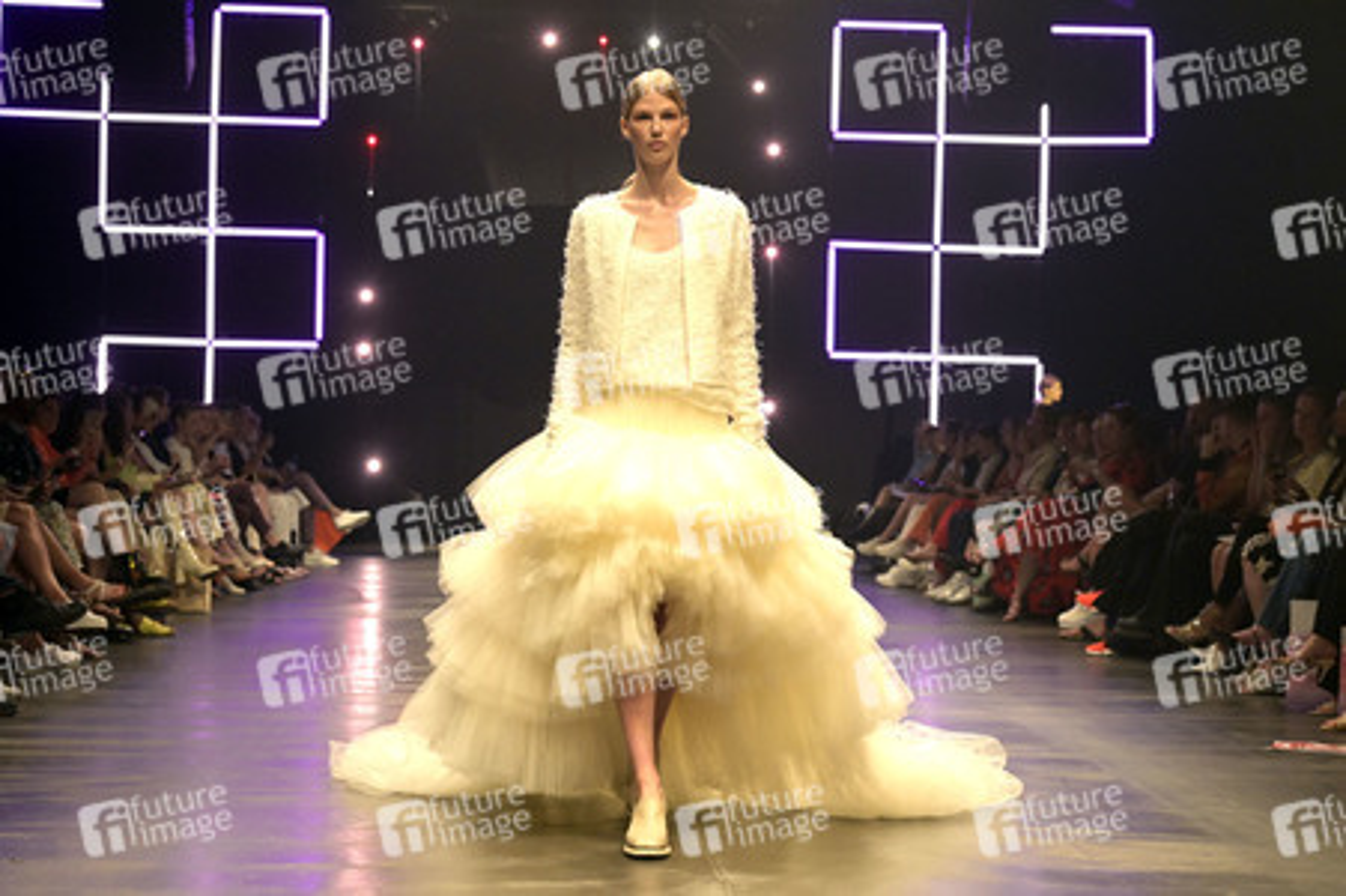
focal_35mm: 70
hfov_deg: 28.9
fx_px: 2615
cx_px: 673
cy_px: 448
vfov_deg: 19.4
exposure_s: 1/640
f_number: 5.6
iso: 8000
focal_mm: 70
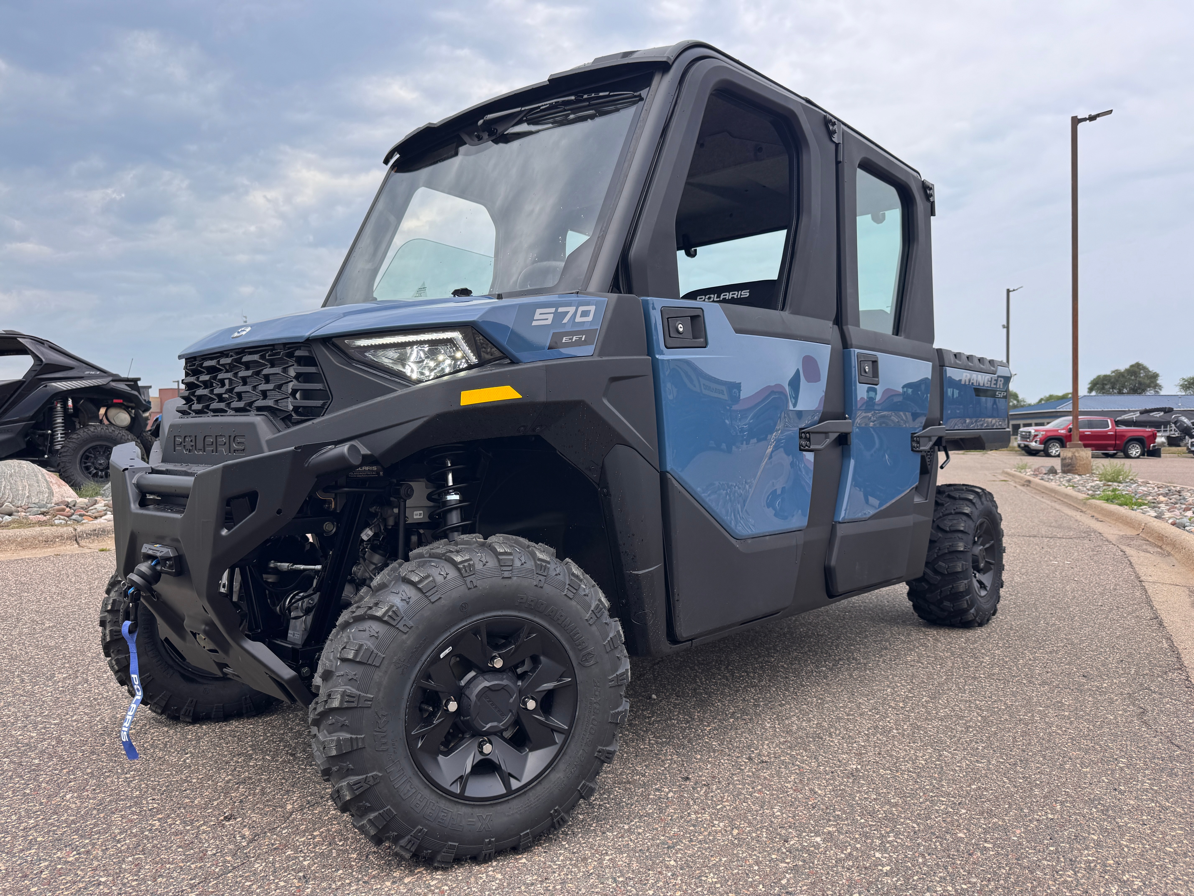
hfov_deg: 71.6
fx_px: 828
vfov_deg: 56.8
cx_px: 597
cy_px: 448
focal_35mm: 24
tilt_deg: -0.5
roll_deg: +0.0
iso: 80
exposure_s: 1/2252
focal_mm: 6.76
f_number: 1.78
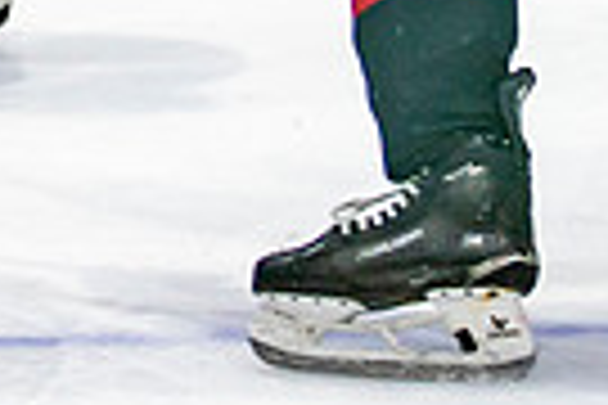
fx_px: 10656
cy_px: -743
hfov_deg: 3.3
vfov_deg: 2.2
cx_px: -118
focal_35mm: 631
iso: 500
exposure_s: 1/640
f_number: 2.8
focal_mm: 88
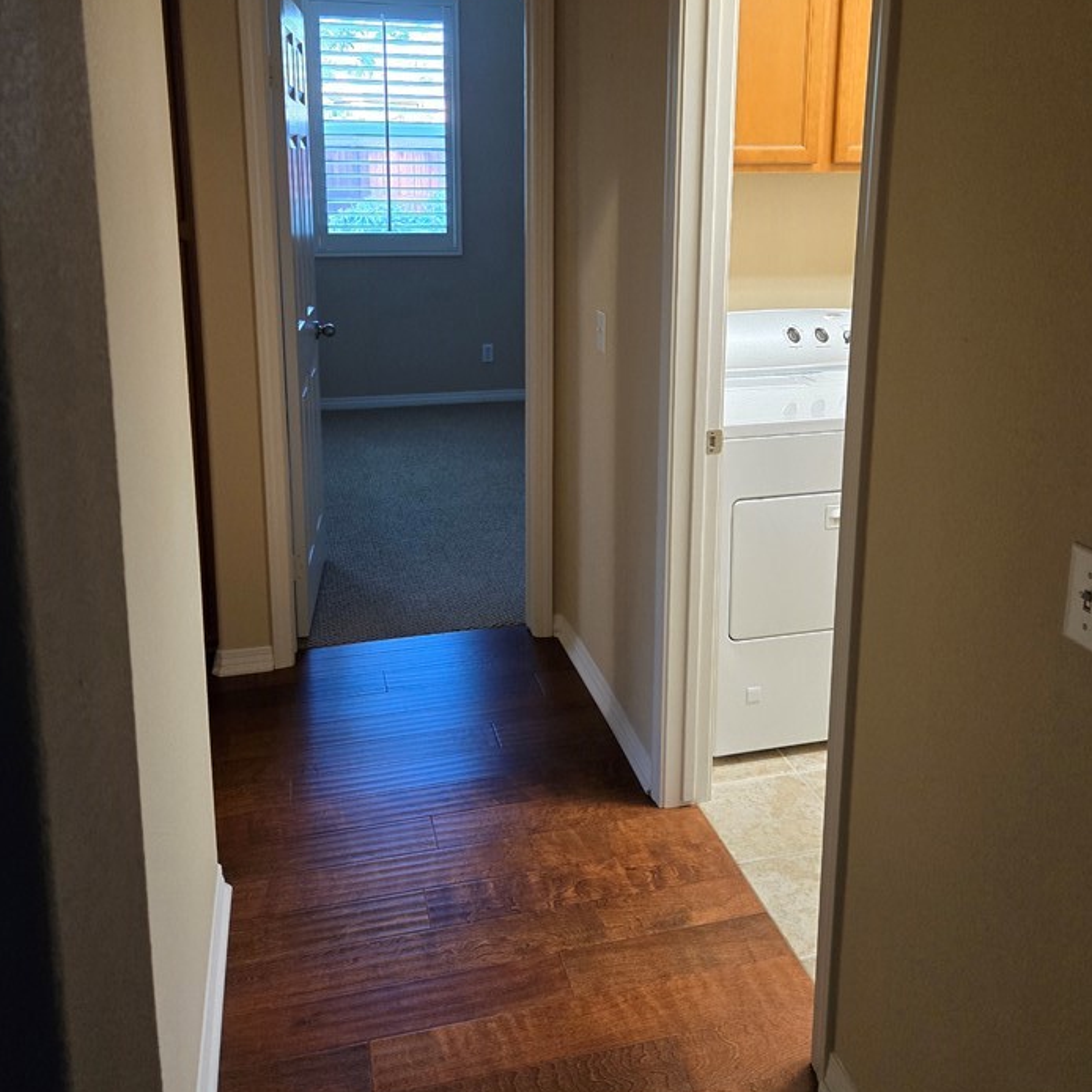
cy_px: 381
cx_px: 554
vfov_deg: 53.2
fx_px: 1071
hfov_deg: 54.0
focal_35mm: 30
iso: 500
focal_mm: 5.4
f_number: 1.8
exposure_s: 1/120
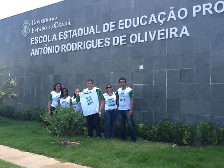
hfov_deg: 56.8
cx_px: 112
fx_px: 207
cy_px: 84
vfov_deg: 44.2
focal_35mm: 32
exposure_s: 1/343
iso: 64
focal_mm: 2.03
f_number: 2.4
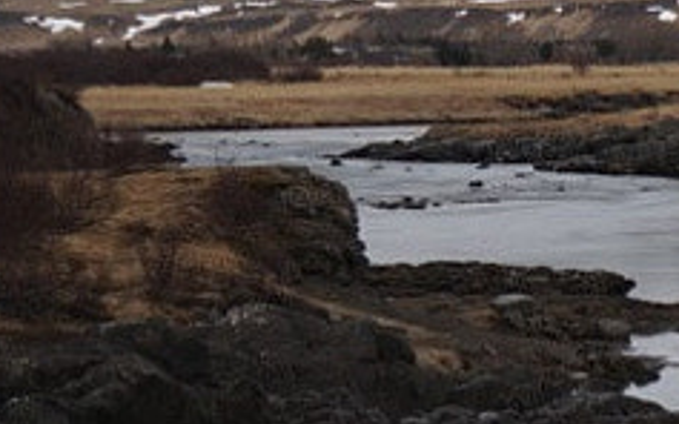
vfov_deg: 6.3
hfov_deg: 8.8
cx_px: 1977
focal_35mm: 200
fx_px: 3700
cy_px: 887
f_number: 7.1
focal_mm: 29
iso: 100
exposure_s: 15
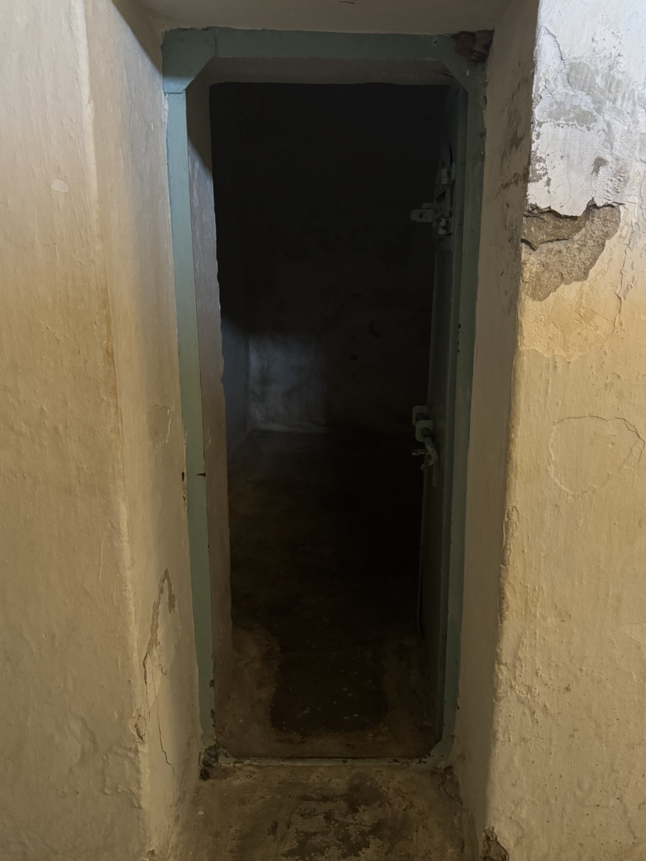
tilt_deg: -14.3
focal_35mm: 27
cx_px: 354
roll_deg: +0.5
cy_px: 423
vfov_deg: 65.3
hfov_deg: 51.3
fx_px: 672
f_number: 1.78
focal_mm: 6.76
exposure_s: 1/40
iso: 1000
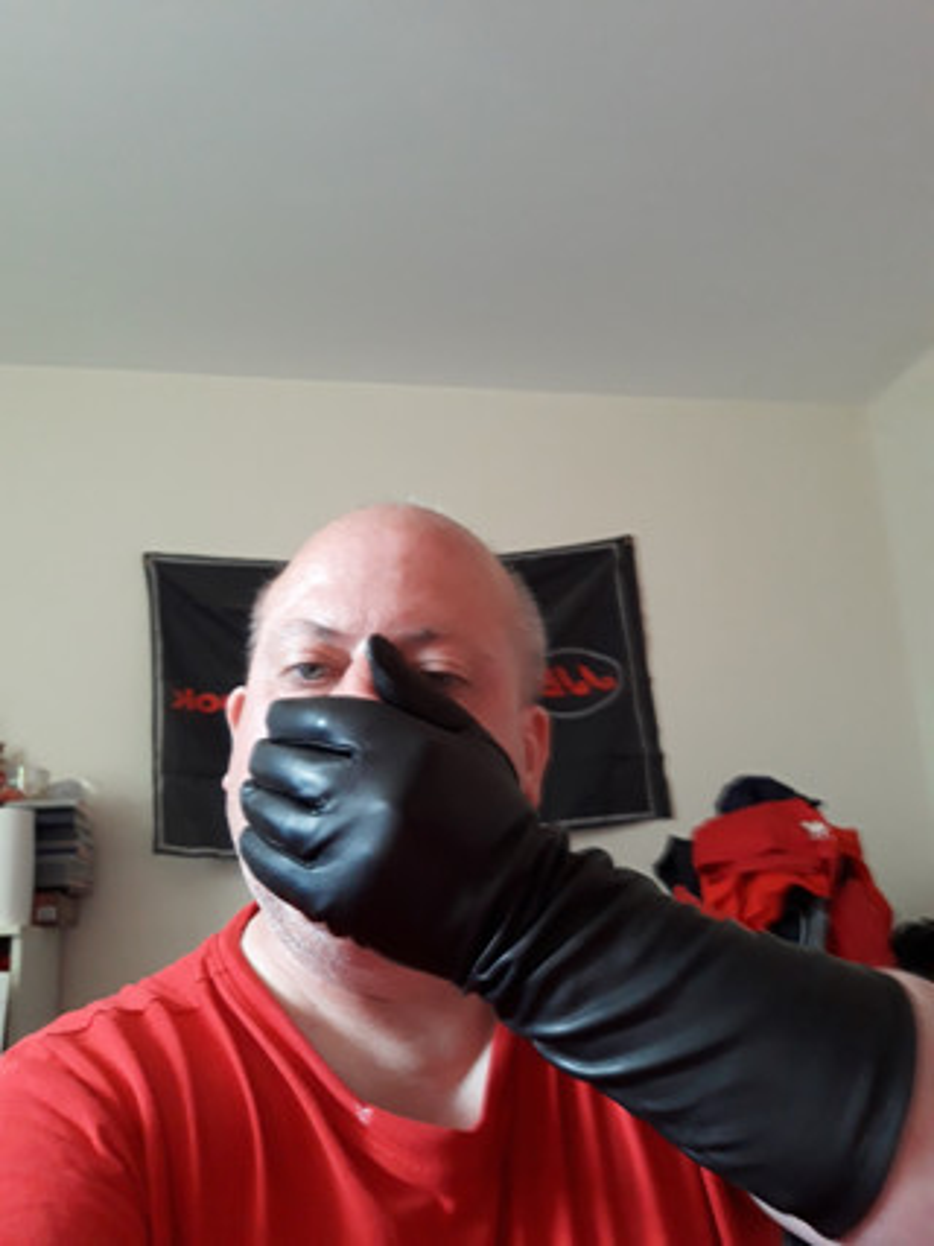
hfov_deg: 49.7
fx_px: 1008
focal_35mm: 28
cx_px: 467
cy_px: 623
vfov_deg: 63.5
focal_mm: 3.34
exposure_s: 1/14
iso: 250
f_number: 1.9
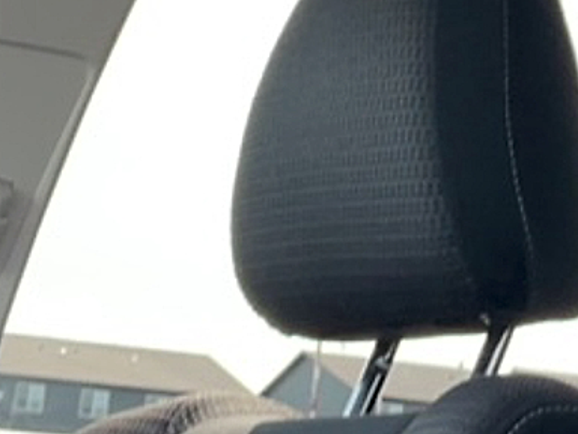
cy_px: -145
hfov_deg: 15.3
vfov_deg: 11.5
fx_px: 2087
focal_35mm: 125
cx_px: 643
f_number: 1.8
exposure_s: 1/132
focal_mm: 3
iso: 32
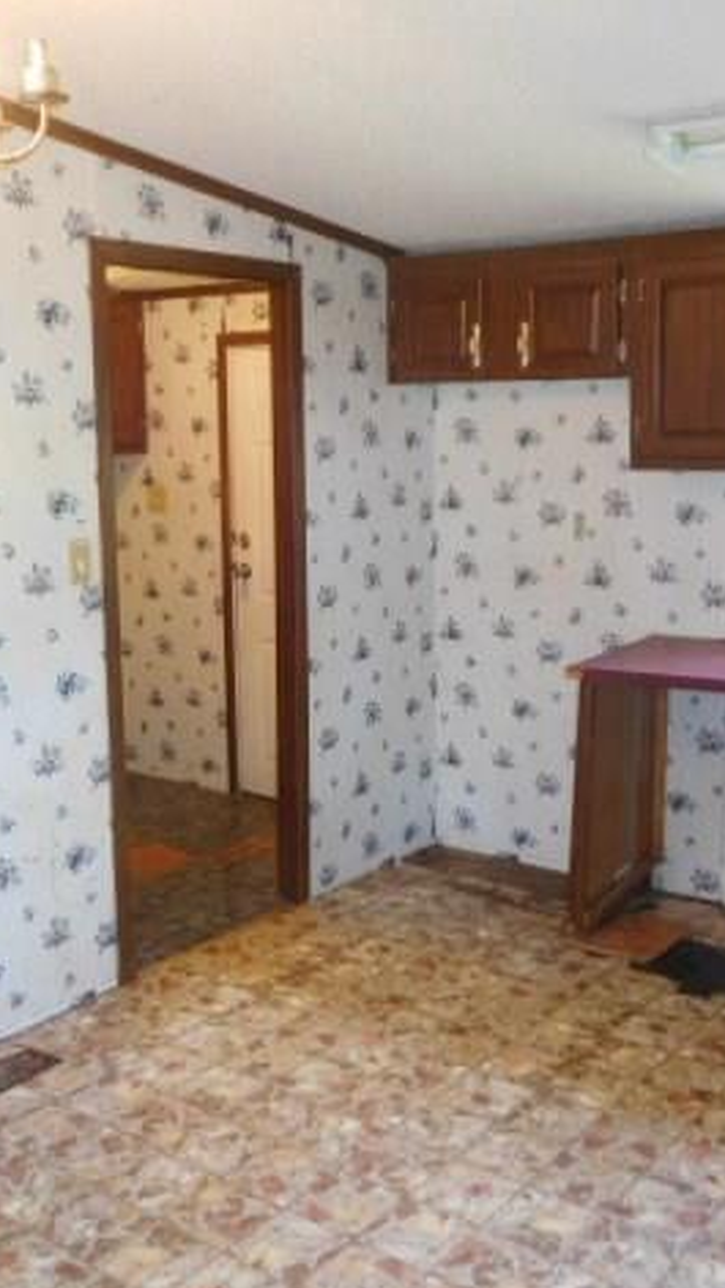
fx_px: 1264
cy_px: 651
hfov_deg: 32.0
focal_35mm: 37
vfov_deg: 54.0
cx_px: 361
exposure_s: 1/30
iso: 400
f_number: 3.4
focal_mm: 4.5
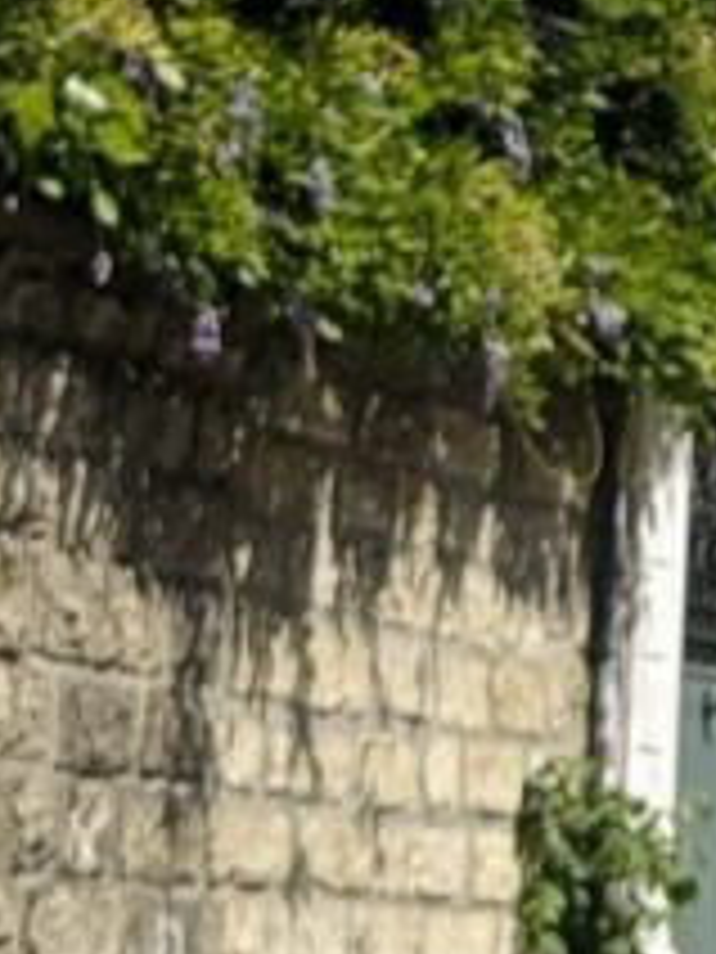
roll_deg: +0.1
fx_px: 6398
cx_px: 1639
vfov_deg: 8.2
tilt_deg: +16.8
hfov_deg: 6.2
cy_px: -756
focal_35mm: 232
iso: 64
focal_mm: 6.76
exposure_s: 1/2331
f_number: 1.78
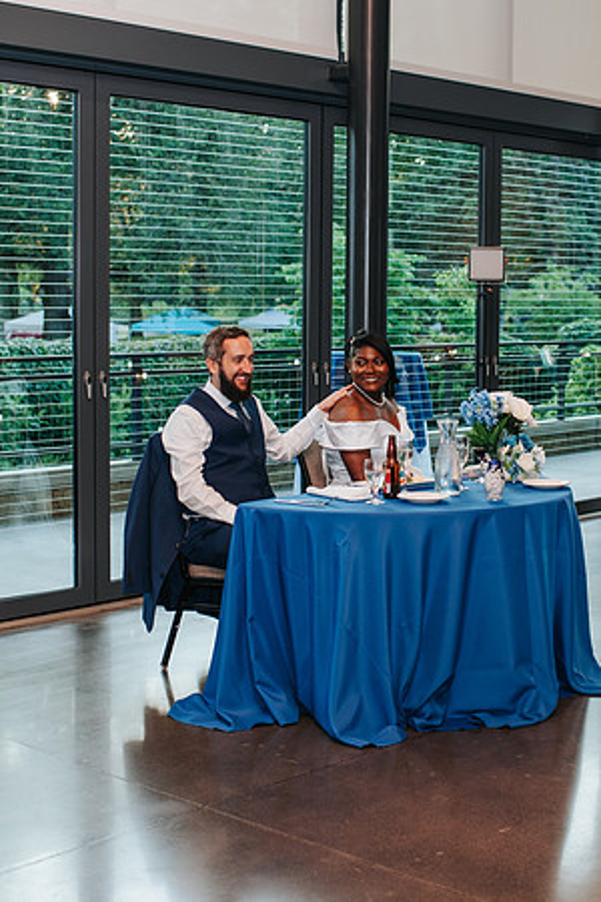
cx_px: 355
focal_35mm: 61
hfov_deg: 22.3
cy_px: 419
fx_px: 1525
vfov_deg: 32.9
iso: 360
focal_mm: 35
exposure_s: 1/160
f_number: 2.8
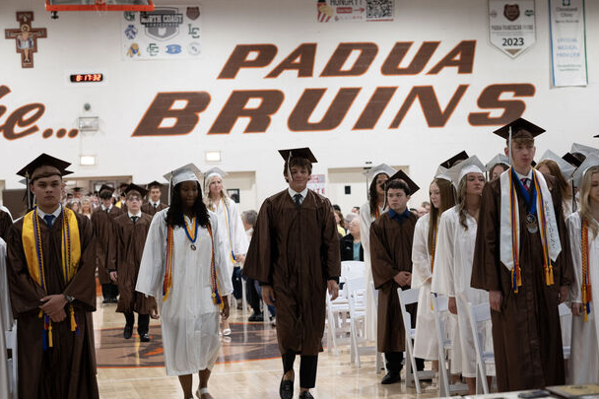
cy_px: 201
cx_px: 300
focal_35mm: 86
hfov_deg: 23.7
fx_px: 1430
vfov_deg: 15.9
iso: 1600
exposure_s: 1/100
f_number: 4
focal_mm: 85
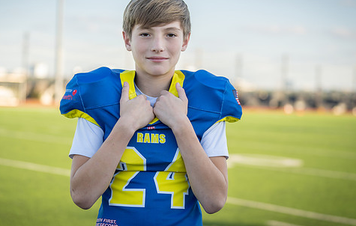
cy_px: 102
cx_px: 166
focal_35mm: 92
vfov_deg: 14.4
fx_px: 897
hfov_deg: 22.4
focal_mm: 70
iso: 100
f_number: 2.8
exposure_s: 1/500
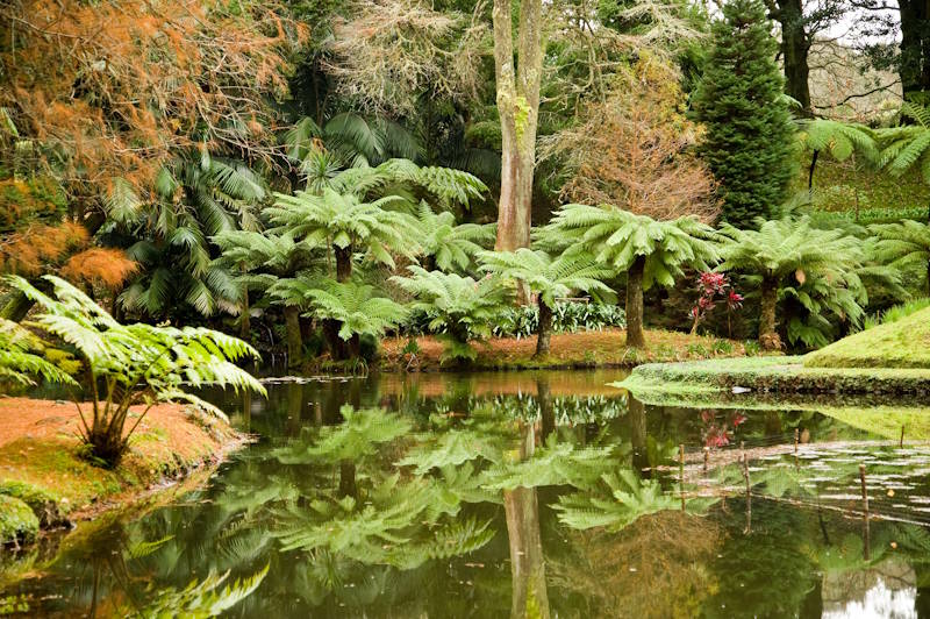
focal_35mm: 75
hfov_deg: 27.0
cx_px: 465
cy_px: 310
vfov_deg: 18.2
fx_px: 1936
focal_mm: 75
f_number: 4.5
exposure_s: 1/40
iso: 200
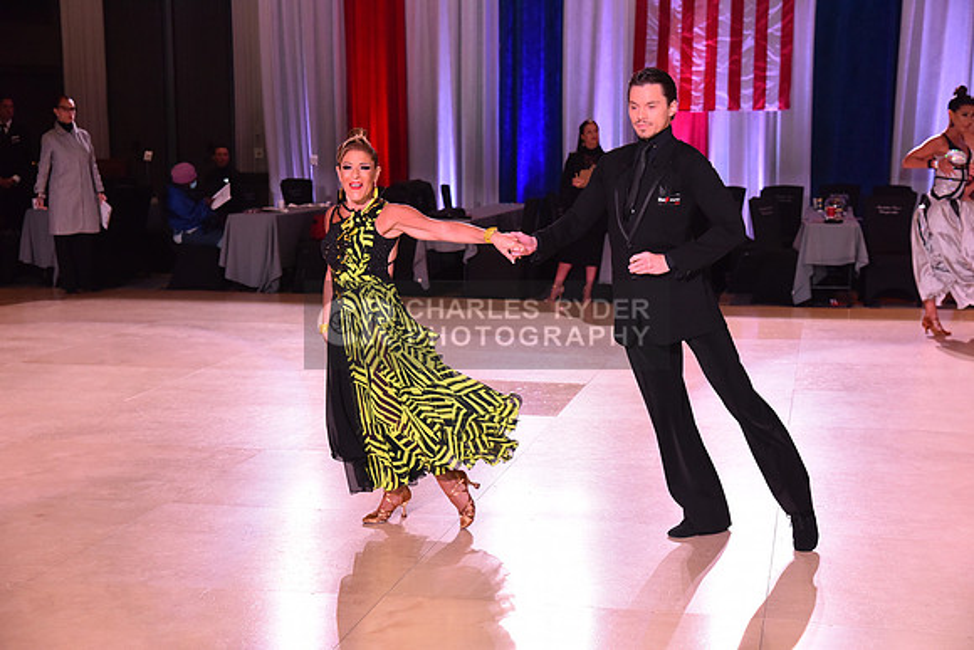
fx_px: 1786
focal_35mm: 66
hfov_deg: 30.5
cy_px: 325
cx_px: 487
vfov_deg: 20.6
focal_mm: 66
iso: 2500
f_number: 5.6
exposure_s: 1/320
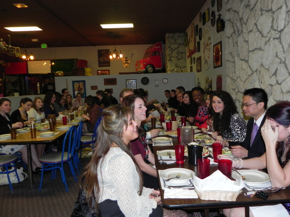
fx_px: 243
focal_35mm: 29
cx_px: 145
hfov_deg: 61.7
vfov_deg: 48.2
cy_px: 108
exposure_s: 1/30
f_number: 2.8
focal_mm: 5.2
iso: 200
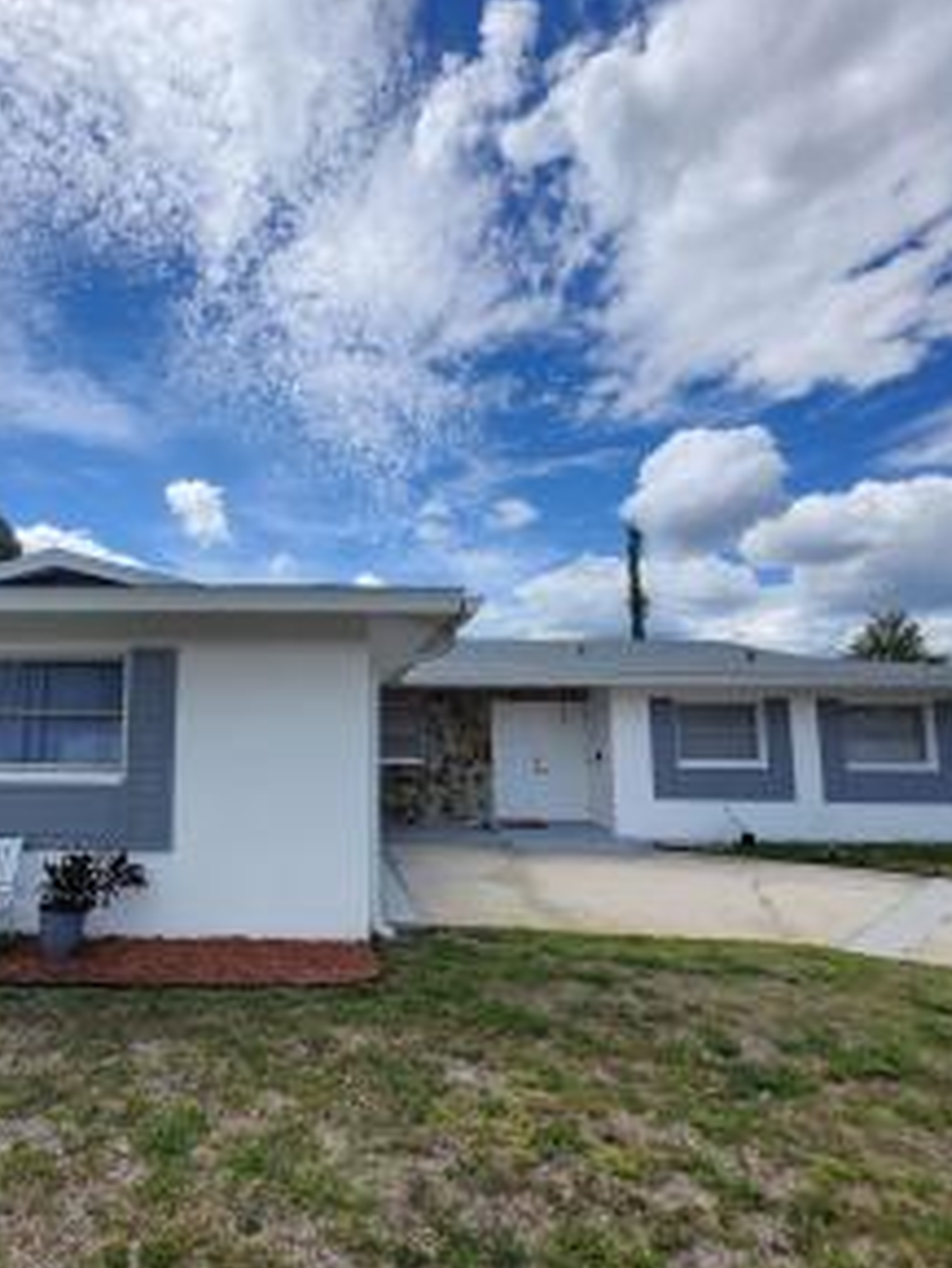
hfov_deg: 69.2
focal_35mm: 18
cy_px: 645
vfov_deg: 87.7
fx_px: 660
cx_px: 303
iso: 40
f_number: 2.2
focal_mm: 1.74
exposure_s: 1/2789
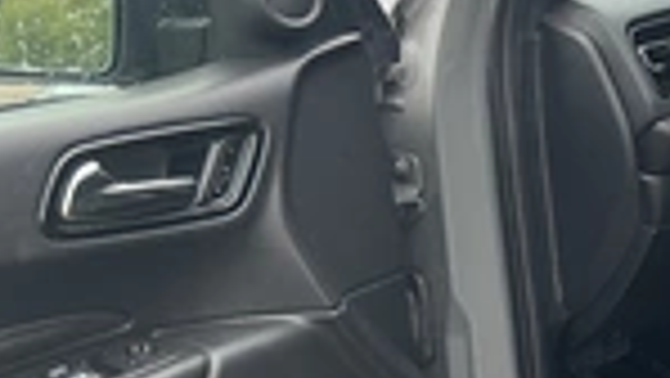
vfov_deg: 14.8
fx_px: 1458
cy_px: 220
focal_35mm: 82
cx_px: 877
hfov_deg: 23.0
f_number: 1.8
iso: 20
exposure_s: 1/151
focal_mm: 3
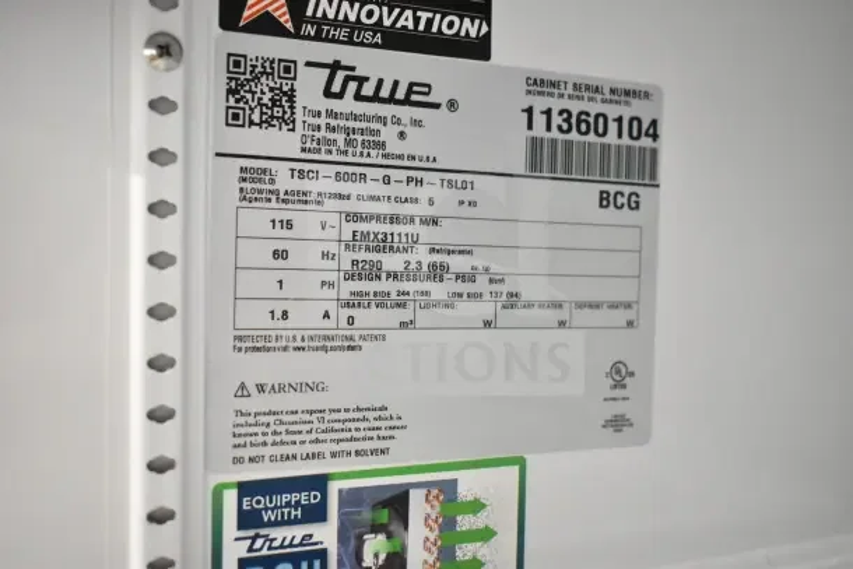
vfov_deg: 31.9
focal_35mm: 42
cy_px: 284
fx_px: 995
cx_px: 426
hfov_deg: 46.4
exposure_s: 1/50
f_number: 4.2
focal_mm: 28
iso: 8000
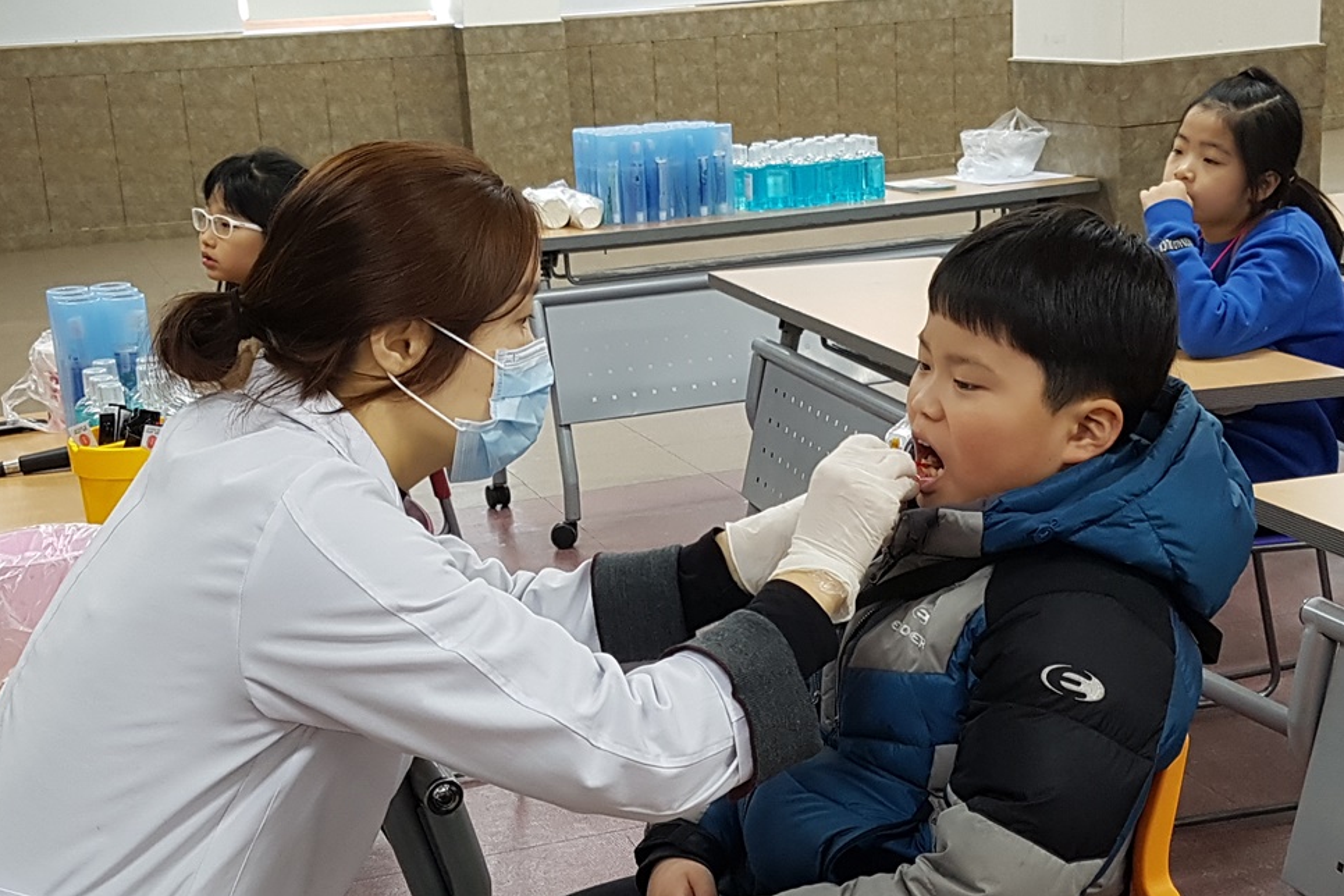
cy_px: 519
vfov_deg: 46.2
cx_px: 665
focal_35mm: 28
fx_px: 1045
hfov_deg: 65.5
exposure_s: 1/60
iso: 100
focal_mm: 4.2
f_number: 1.7
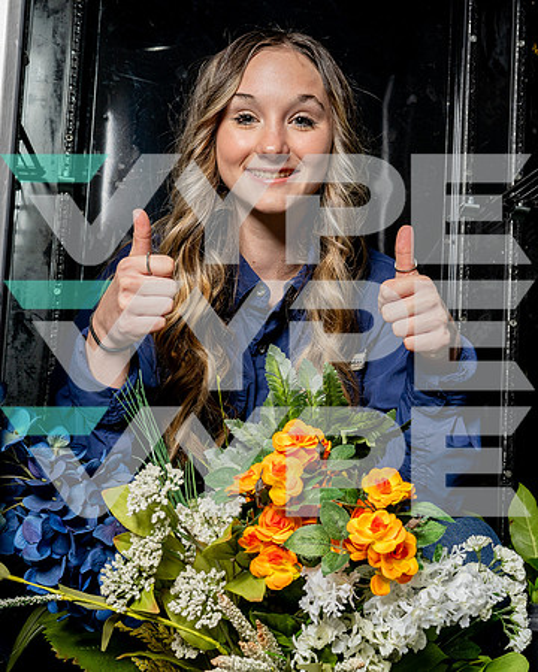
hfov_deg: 25.2
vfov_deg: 31.3
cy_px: 331
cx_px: 323
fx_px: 1199
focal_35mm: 60
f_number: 8
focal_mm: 40
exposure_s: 1/125
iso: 200
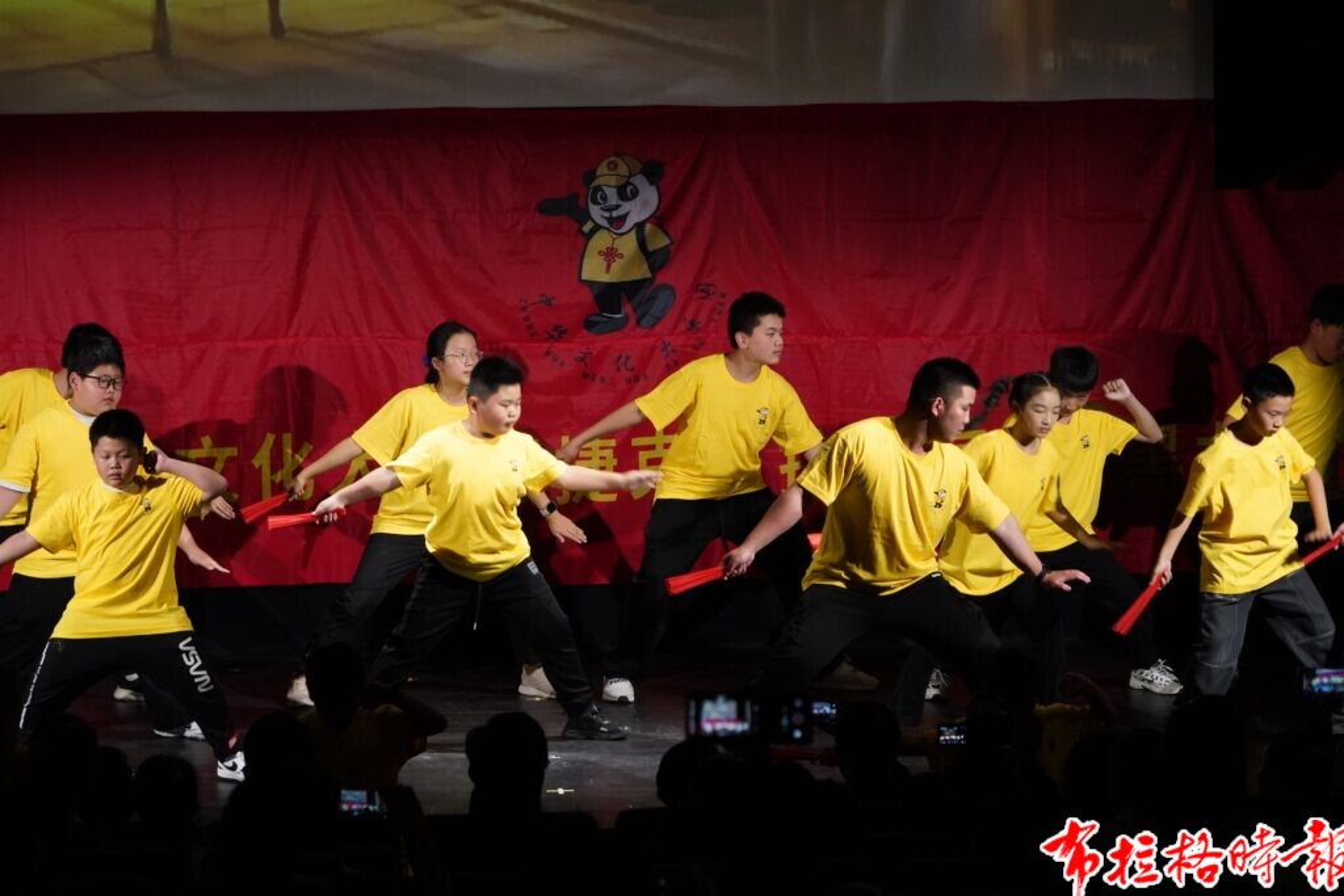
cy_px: 448
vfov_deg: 11.2
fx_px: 4555
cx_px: 672
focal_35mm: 122
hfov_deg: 16.8
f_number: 8
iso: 6400
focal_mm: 122
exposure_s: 1/160
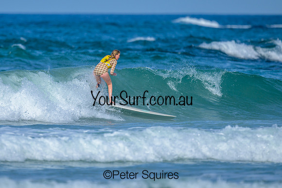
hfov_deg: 1.9
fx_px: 8618
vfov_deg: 1.3
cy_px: 87
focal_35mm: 1100
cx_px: 94
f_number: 6.3
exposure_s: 1/2000
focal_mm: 800
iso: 180
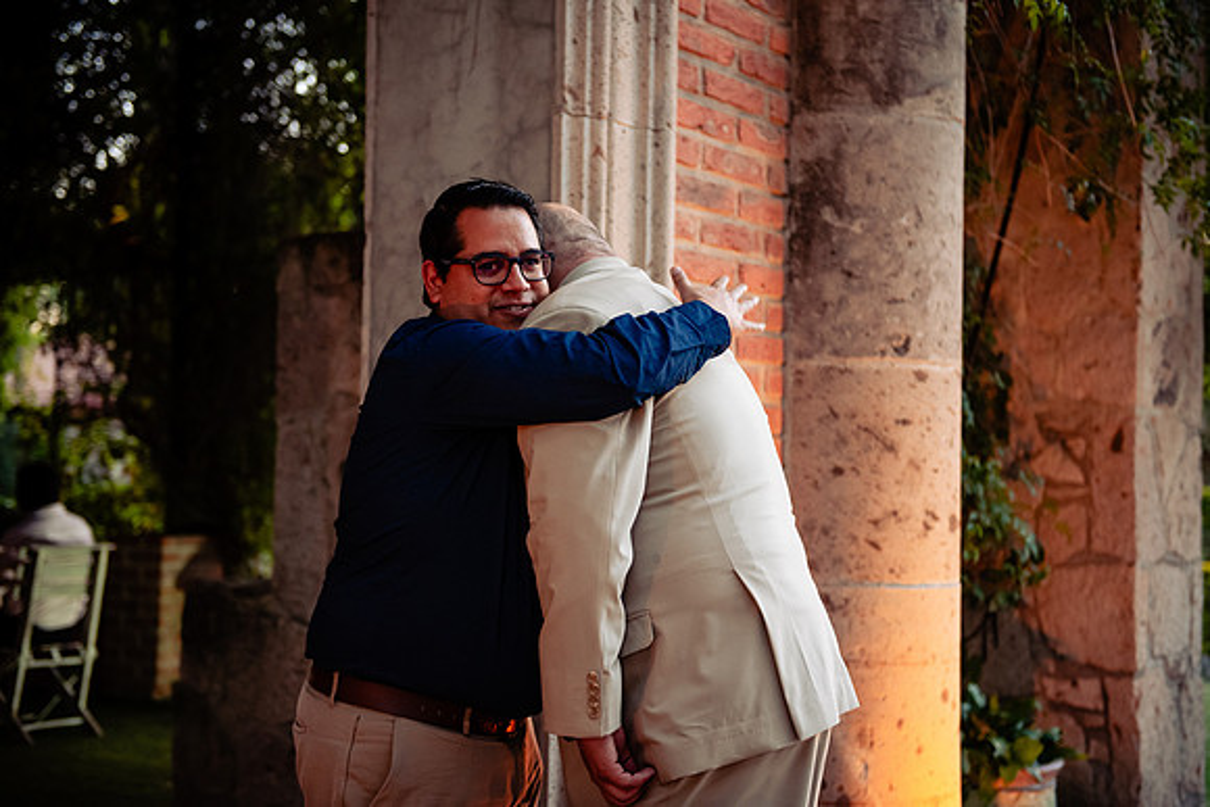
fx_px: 1748
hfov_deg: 38.2
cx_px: 605
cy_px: 404
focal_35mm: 52
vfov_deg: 26.0
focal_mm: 52
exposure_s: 1/250
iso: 2000
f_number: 2.8
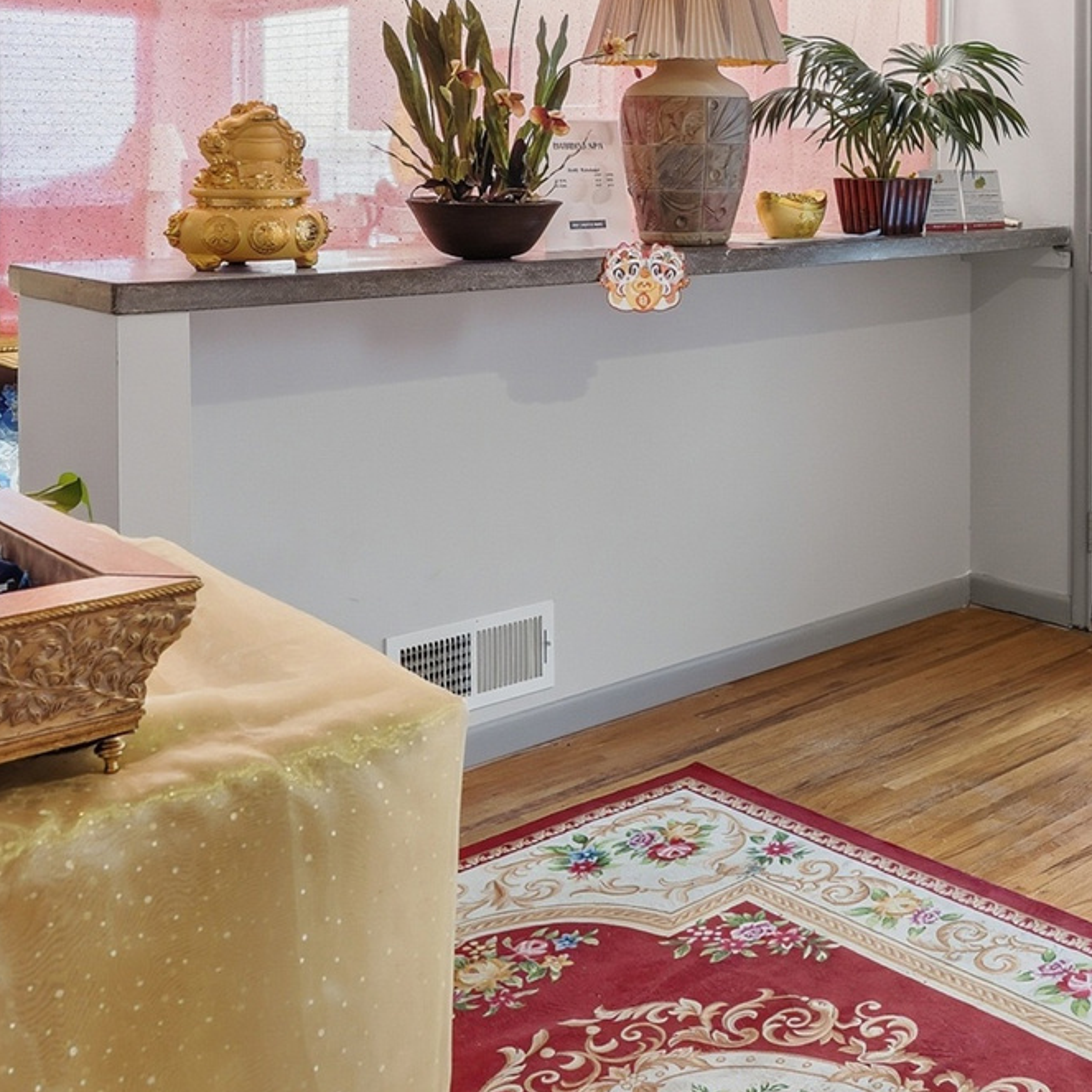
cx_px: 1011
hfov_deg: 37.1
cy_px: 148
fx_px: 1499
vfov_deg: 37.8
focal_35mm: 42
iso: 250
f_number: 9
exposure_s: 1/80
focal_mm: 16
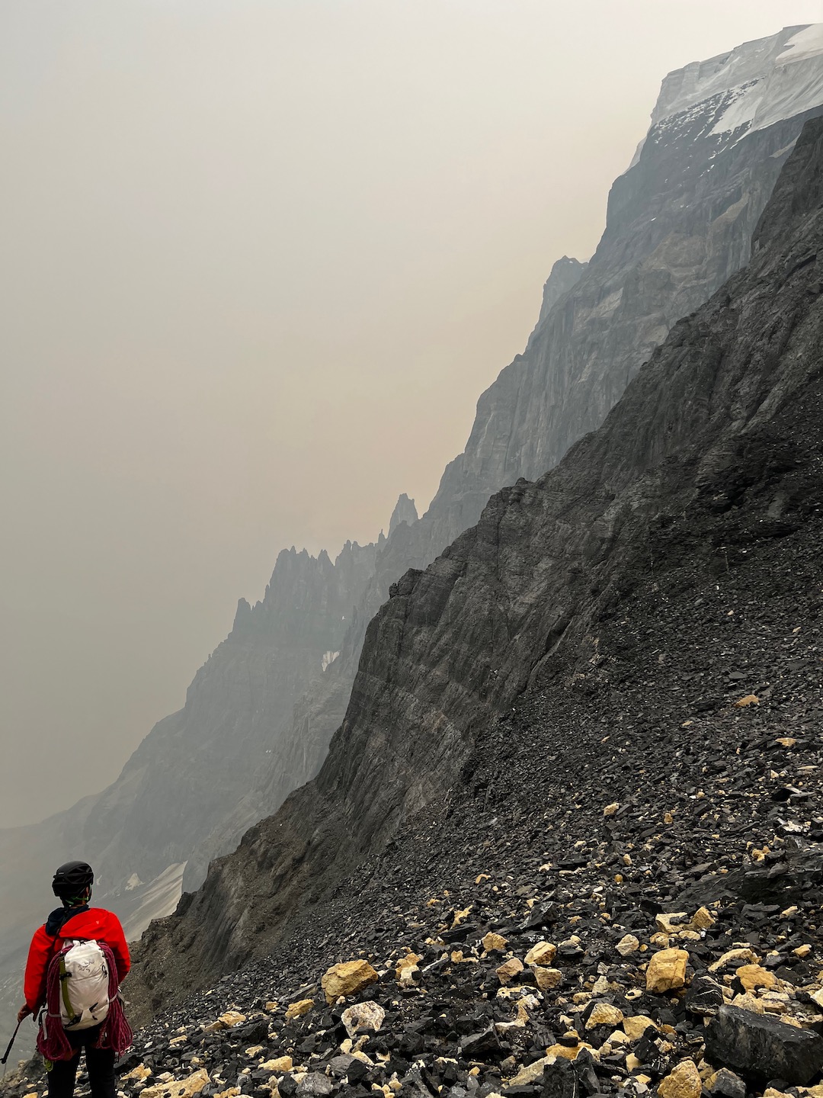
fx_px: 824
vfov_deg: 67.3
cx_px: 412
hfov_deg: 53.1
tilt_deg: +2.5
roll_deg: -1.2
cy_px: 549
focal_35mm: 26
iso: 50
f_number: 1.5
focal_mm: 5.7
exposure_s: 1/2632
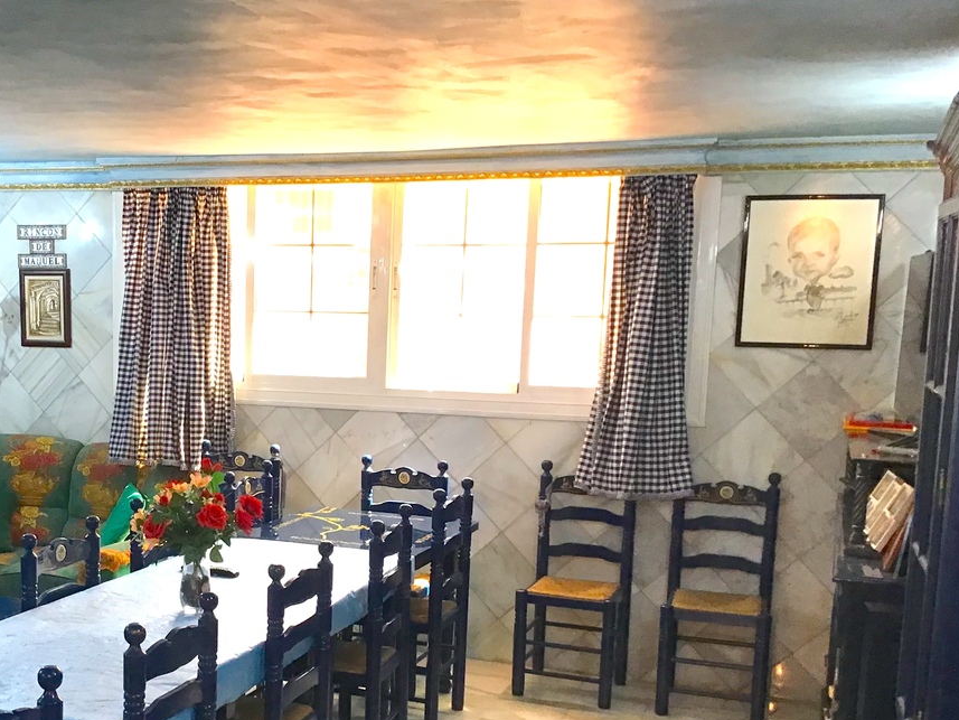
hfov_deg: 39.4
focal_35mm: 47
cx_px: 242
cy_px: 492
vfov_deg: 30.6
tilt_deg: -10.2
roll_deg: +0.0
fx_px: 1302
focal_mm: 3.3
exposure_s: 1/33
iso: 80
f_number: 2.4
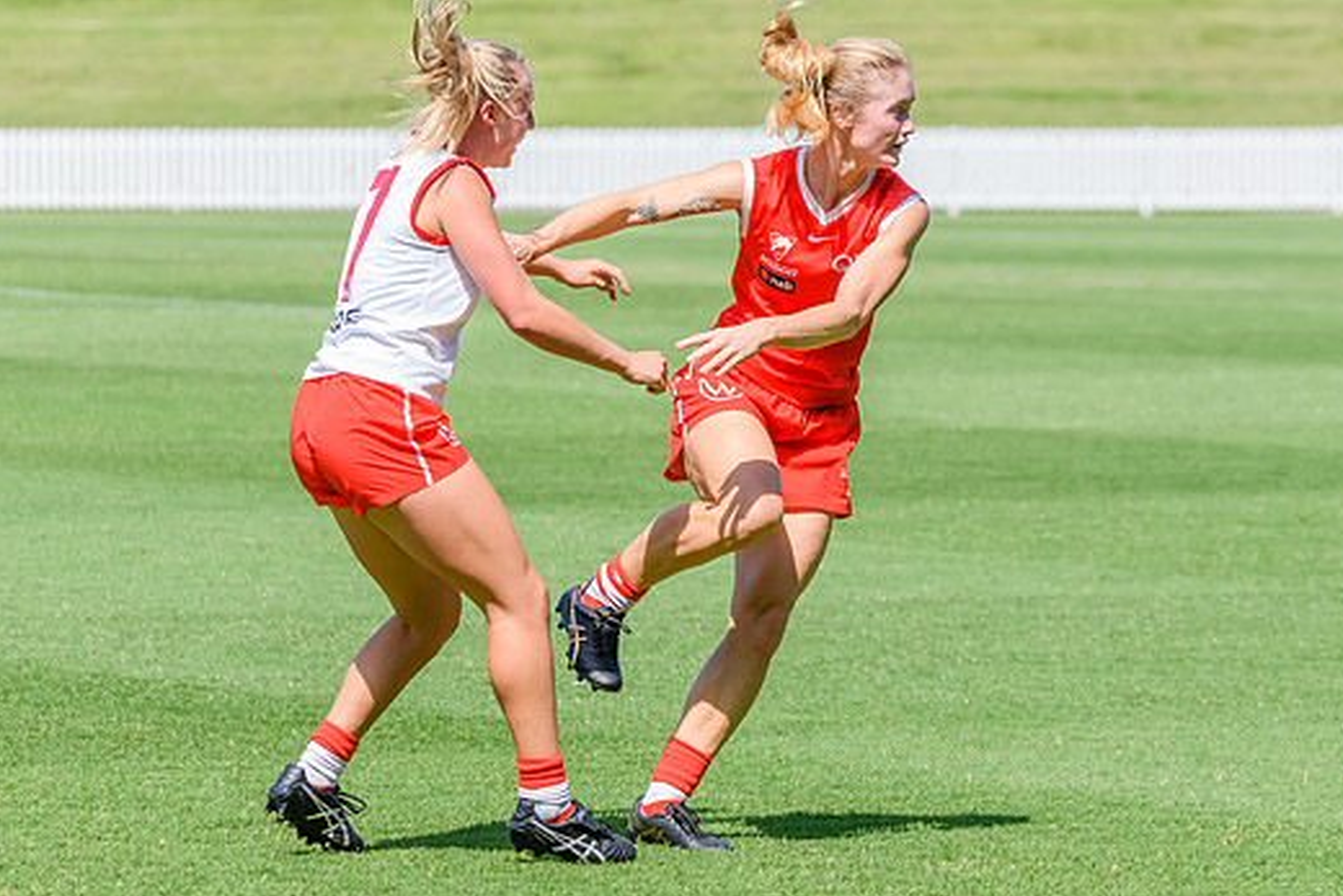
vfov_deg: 4.4
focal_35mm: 312
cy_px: 497
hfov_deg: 6.6
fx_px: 11642
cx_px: 761
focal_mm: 200
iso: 800
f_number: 8
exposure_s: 1/2000
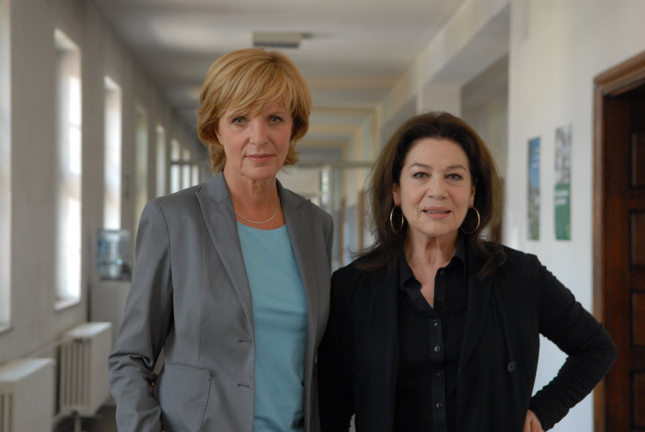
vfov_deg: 16.6
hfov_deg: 24.6
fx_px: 1480
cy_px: 216
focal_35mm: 82
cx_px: 322
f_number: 5
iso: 640
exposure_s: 1/90
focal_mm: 55
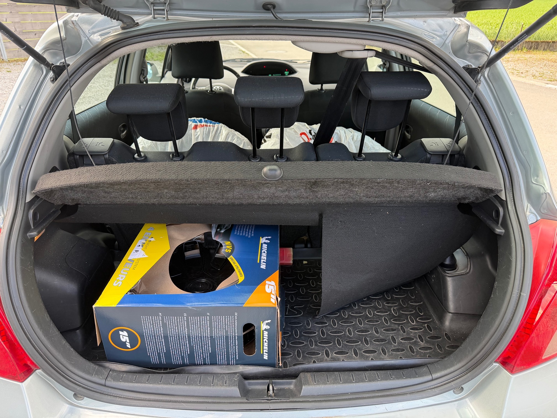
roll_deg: -1.5
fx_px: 386
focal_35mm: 24
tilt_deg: -28.0
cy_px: 209
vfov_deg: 56.8
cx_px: 278
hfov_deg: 71.6
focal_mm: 6.76
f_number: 1.78
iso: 100
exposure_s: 1/186
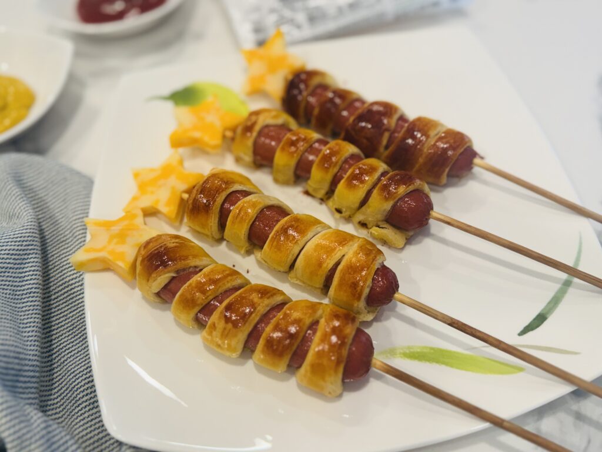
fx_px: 417
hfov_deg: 71.6
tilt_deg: -54.0
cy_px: 226
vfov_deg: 56.8
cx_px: 301
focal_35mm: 24
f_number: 1.78
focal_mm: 6.76
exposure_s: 1/120
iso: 125
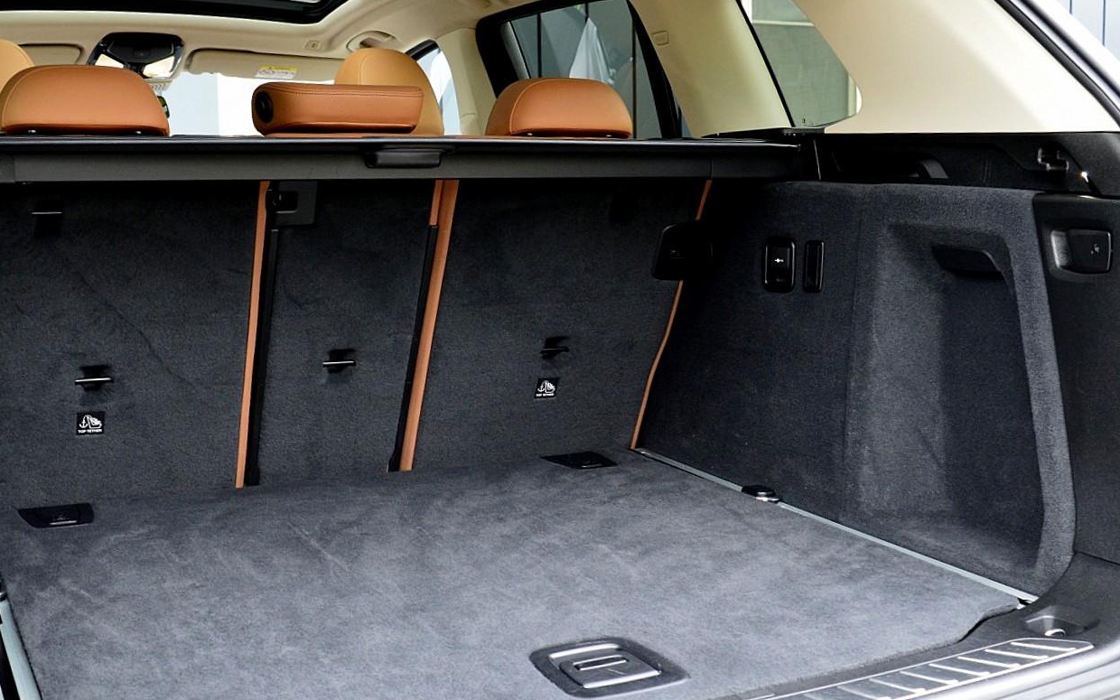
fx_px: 1221
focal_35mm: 40
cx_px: 471
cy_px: 406
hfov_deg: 49.1
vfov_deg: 31.9
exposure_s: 1/60
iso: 800
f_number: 7.1
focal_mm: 20
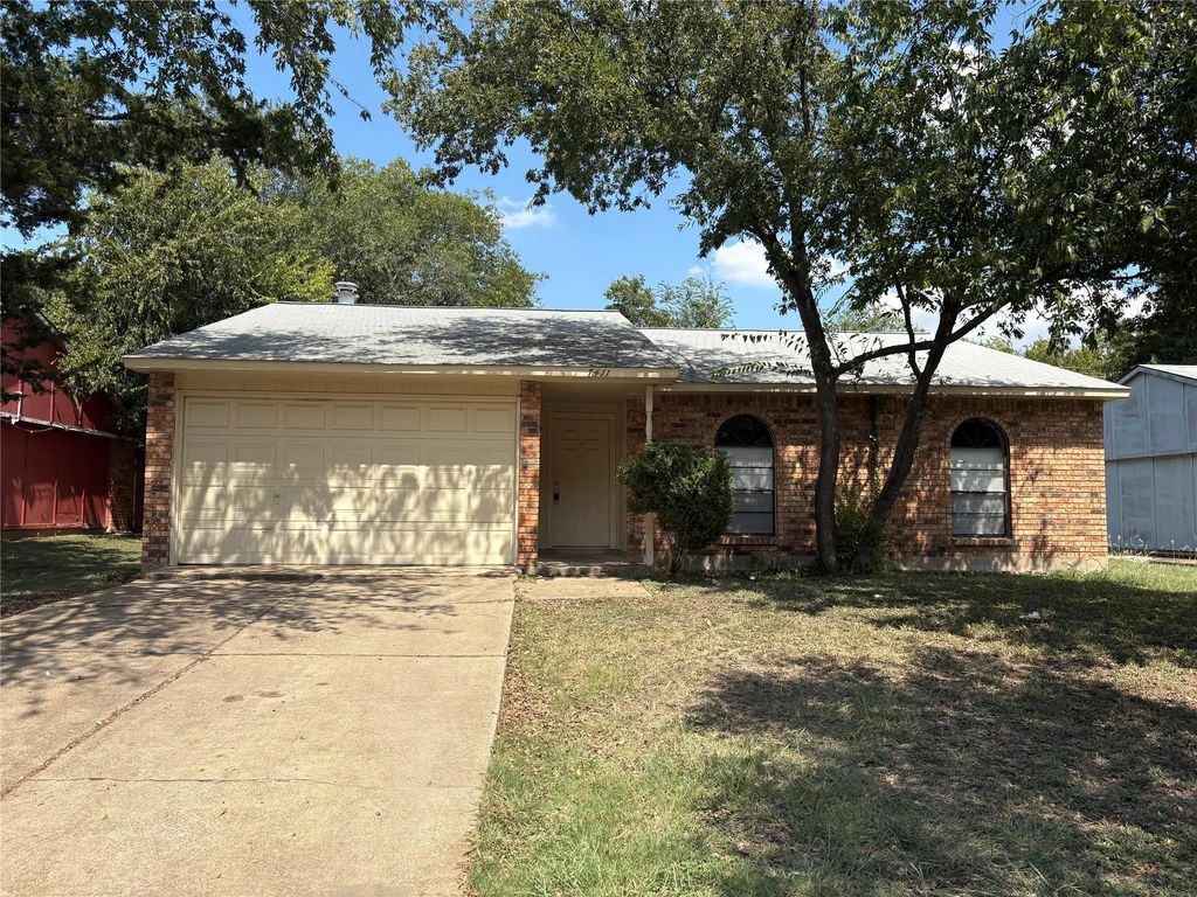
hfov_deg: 67.3
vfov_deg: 53.1
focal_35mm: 26
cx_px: 598
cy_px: 448
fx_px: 899
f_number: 1.6
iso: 50
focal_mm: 5.96
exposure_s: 1/2639
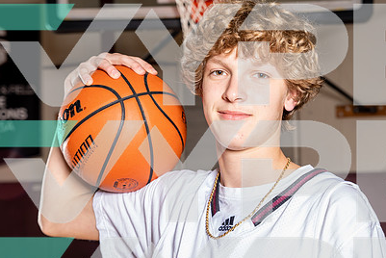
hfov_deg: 25.0
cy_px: 172
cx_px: 222
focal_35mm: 81
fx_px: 869
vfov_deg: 16.8
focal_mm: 56
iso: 200
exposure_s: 1/250
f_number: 5.6
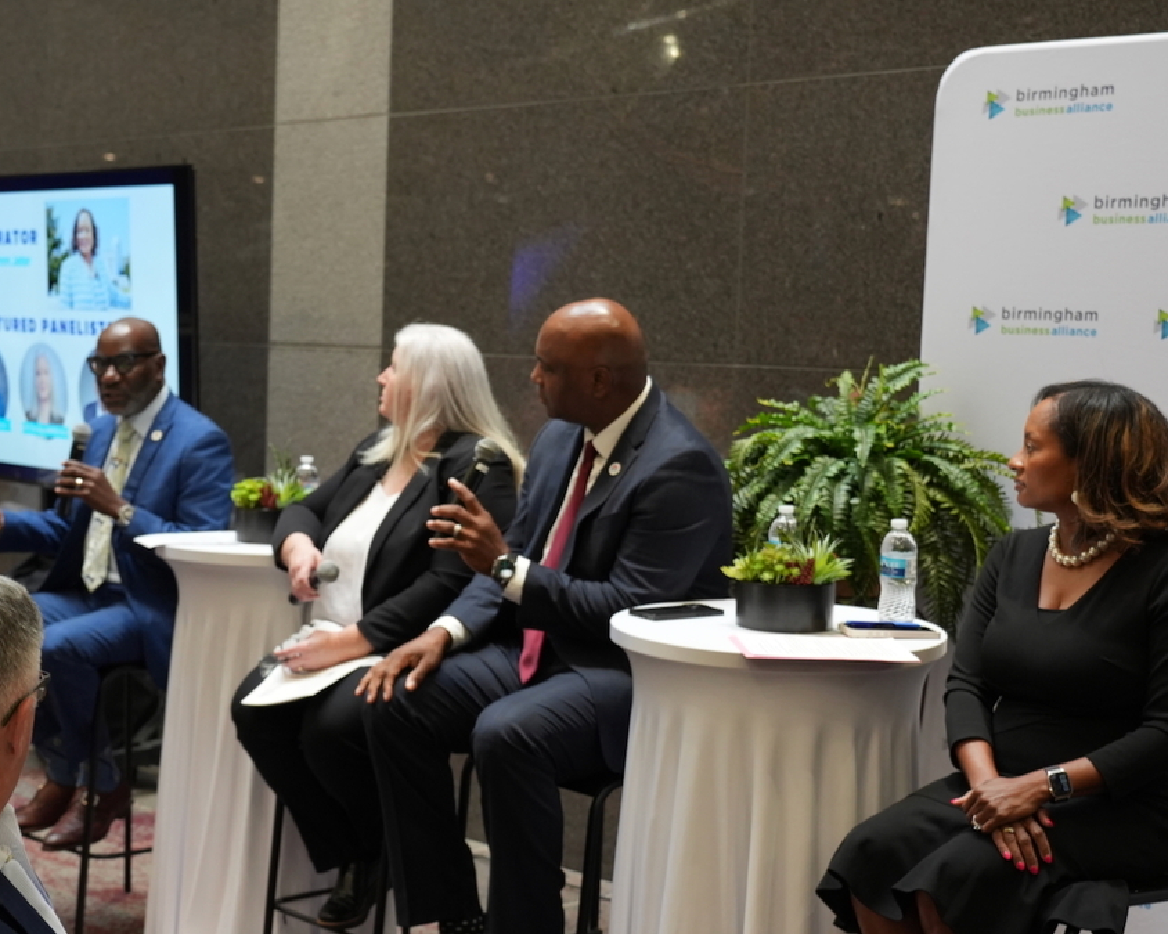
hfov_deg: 44.7
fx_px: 1417
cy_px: 463
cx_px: 533
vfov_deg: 36.5
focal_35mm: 41
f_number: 4
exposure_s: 1/160
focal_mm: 36
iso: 1600
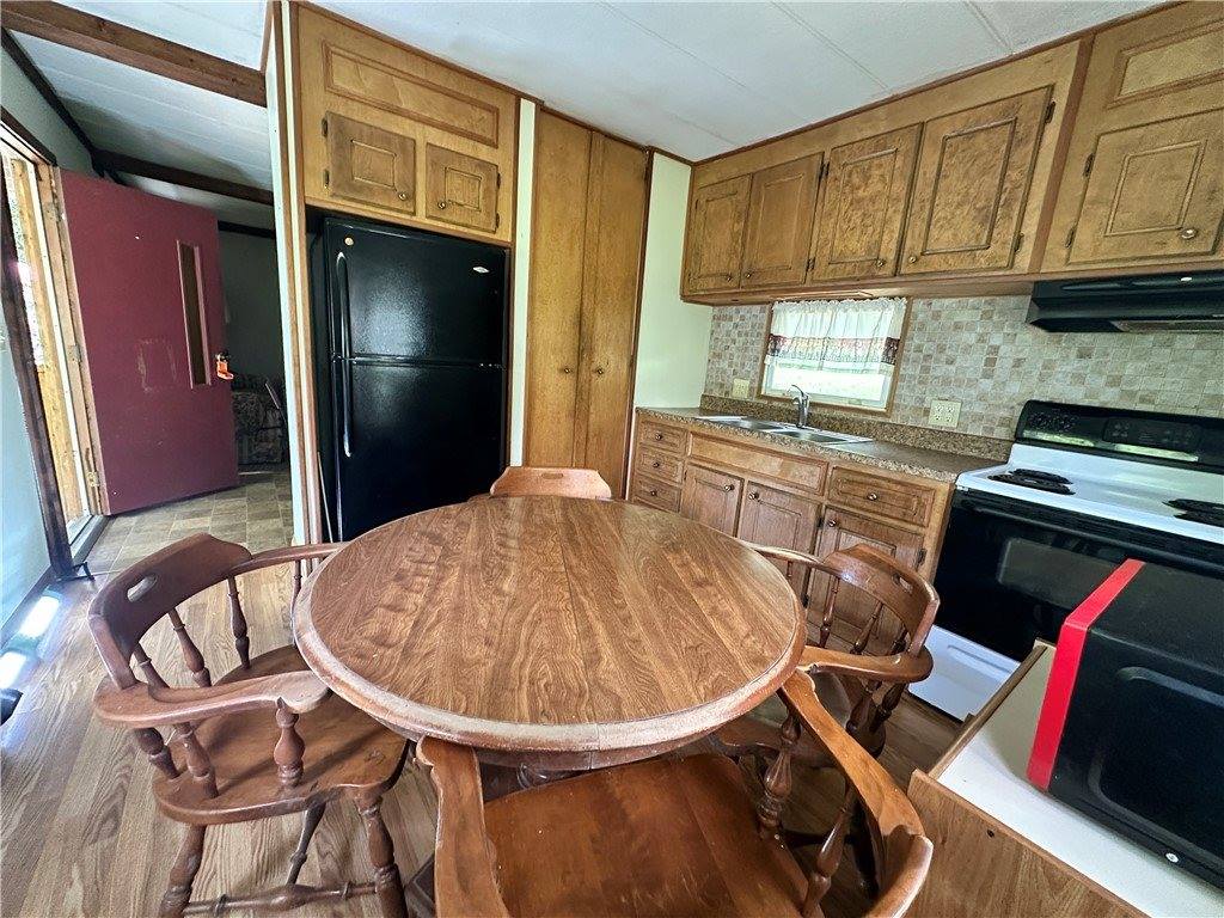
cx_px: 612
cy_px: 459
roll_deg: -4.5
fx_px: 495
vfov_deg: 85.7
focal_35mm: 14
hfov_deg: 102.1
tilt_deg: -11.1
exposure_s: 1/60
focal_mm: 2.22
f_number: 2.2
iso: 640
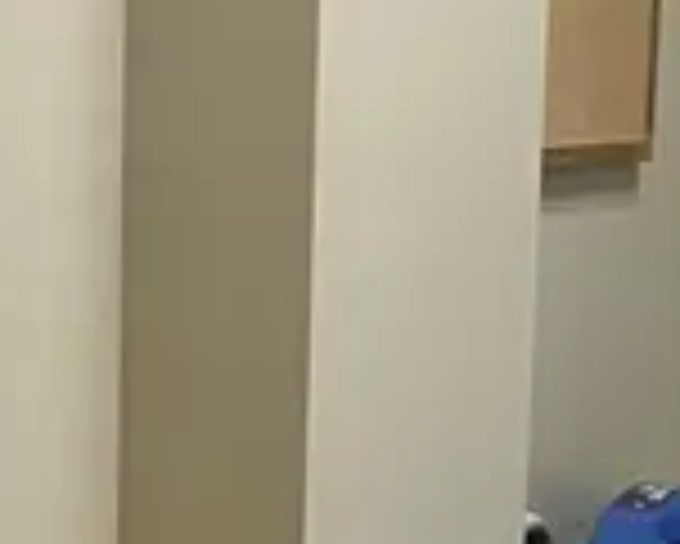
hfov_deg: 10.5
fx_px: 3645
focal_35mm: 181
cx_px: 761
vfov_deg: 8.3
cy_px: 917
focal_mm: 4.2
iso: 125
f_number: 1.6
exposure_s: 1/60
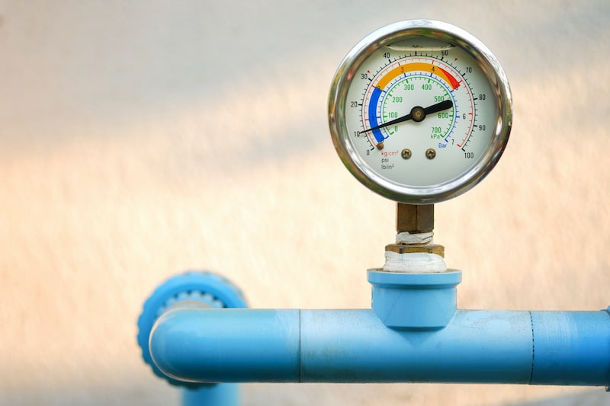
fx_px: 1525
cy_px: 203
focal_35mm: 90
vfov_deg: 15.2
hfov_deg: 22.6
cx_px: 305
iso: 200
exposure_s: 1/250
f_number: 2.4
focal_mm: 60
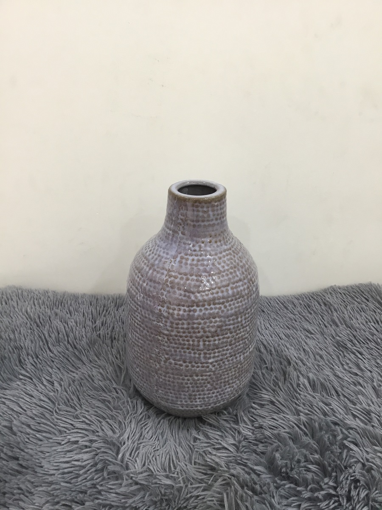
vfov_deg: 58.4
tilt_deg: -28.3
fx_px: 456
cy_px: 255
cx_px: 191
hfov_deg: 45.4
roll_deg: +0.5
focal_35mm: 31
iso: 64
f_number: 2.4
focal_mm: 3.3
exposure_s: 1/33
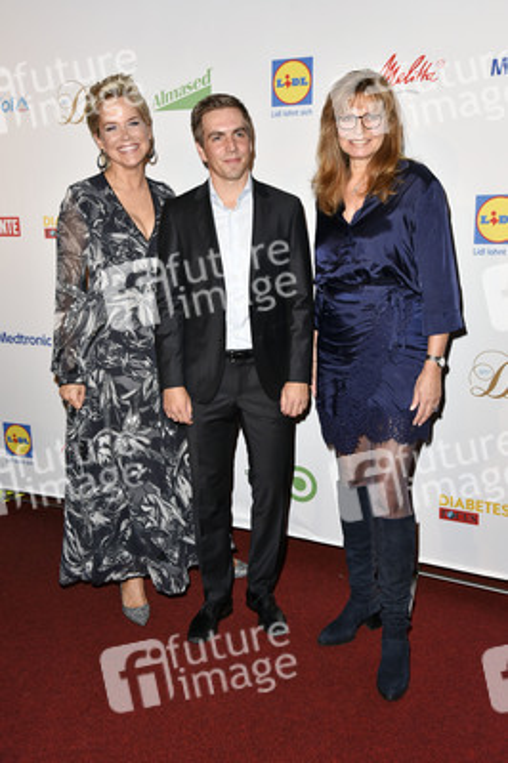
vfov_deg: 50.7
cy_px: 382
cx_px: 254
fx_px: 806
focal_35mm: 38
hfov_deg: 35.0
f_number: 5.6
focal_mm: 38
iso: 640
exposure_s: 1/200
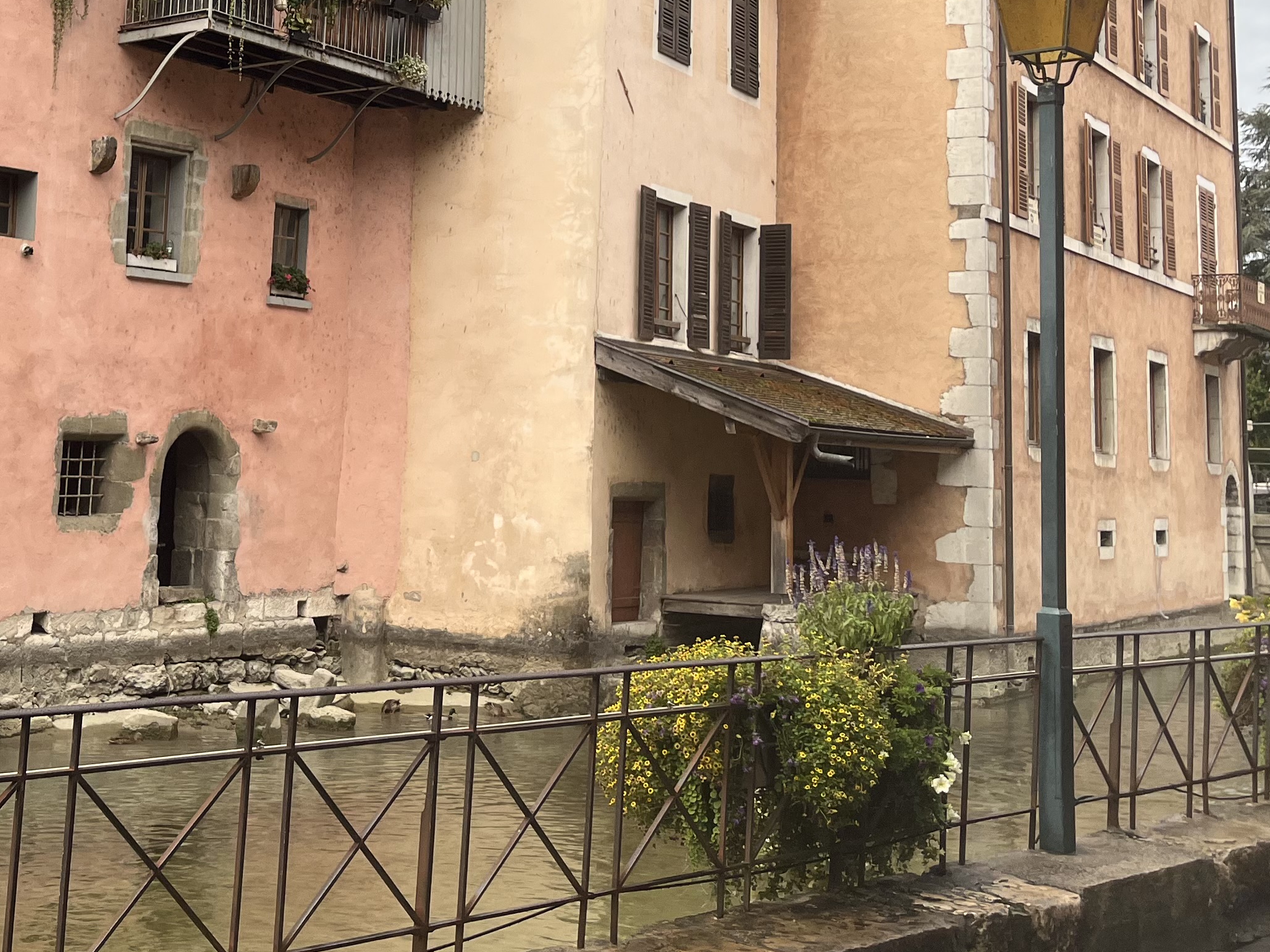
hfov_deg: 36.8
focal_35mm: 51
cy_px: 225
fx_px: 1871
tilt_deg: +7.5
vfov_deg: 28.1
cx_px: 356
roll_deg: -1.3
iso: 50
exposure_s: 1/379
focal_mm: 5.1
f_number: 1.6
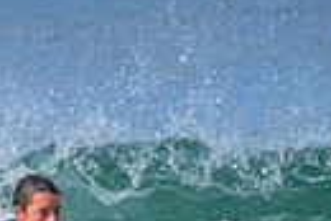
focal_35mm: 3569
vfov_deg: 0.4
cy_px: 395
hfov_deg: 0.6
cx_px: 120
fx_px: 32851
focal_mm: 800
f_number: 11
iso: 2800
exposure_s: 1/1250
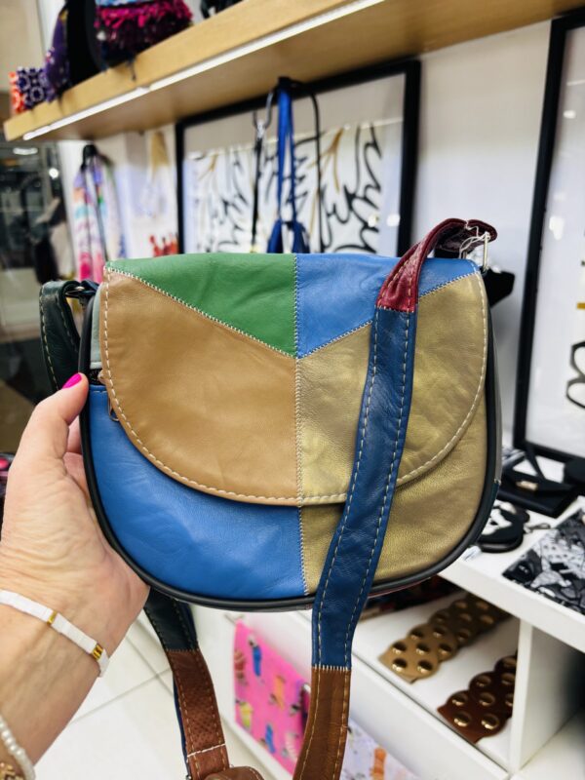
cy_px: 390
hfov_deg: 53.1
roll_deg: +1.1
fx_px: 586
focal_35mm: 26
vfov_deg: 67.3
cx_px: 292
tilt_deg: -15.7
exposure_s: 1/100
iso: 80
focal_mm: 5.96
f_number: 1.6
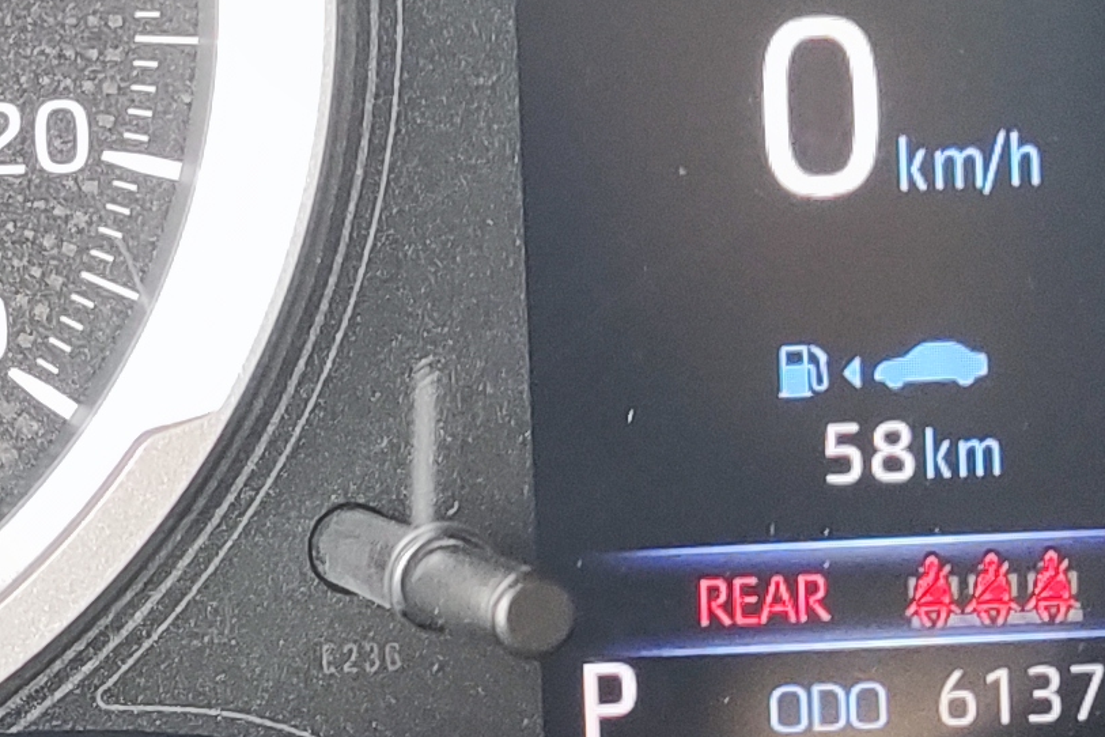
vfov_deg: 10.7
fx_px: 3929
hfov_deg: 14.8
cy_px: 94
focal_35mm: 128
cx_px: -579
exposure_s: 1/50
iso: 216
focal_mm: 4.71
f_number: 1.79
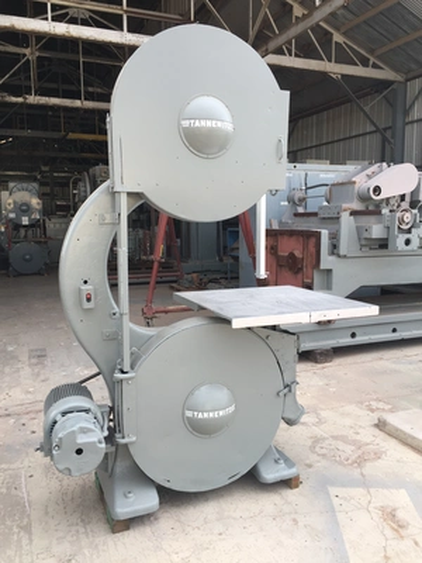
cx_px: 211
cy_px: 282
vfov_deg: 61.7
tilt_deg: -8.1
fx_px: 471
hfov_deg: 48.2
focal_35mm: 29
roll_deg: +0.6
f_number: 2.2
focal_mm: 4.15
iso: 32
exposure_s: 1/60
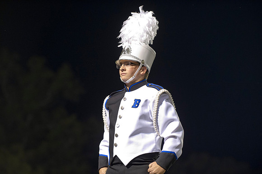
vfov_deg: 9.1
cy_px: 87
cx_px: 131
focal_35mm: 150
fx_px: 1091
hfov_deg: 13.7
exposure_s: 1/125
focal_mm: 150
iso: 3200
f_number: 3.2
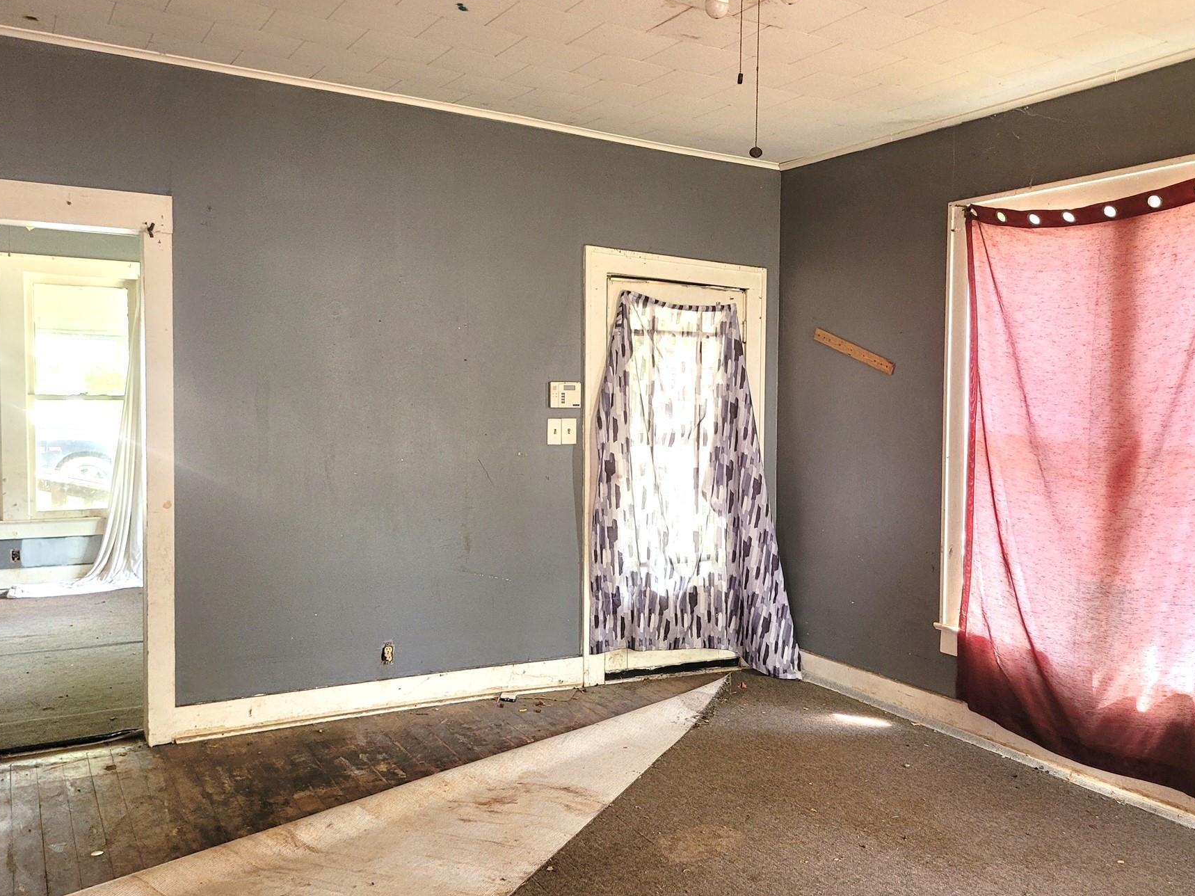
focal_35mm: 31
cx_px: 691
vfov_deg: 45.4
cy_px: 451
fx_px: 1070
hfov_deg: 58.1
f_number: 1.8
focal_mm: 5.4
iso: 200
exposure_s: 1/60
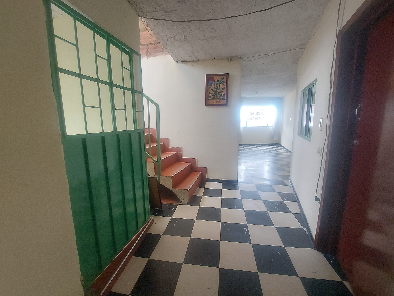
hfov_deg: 106.2
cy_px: 148
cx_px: 197
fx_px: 148
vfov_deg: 89.9
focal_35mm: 13
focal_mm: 1.74
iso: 320
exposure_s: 1/30
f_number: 2.2
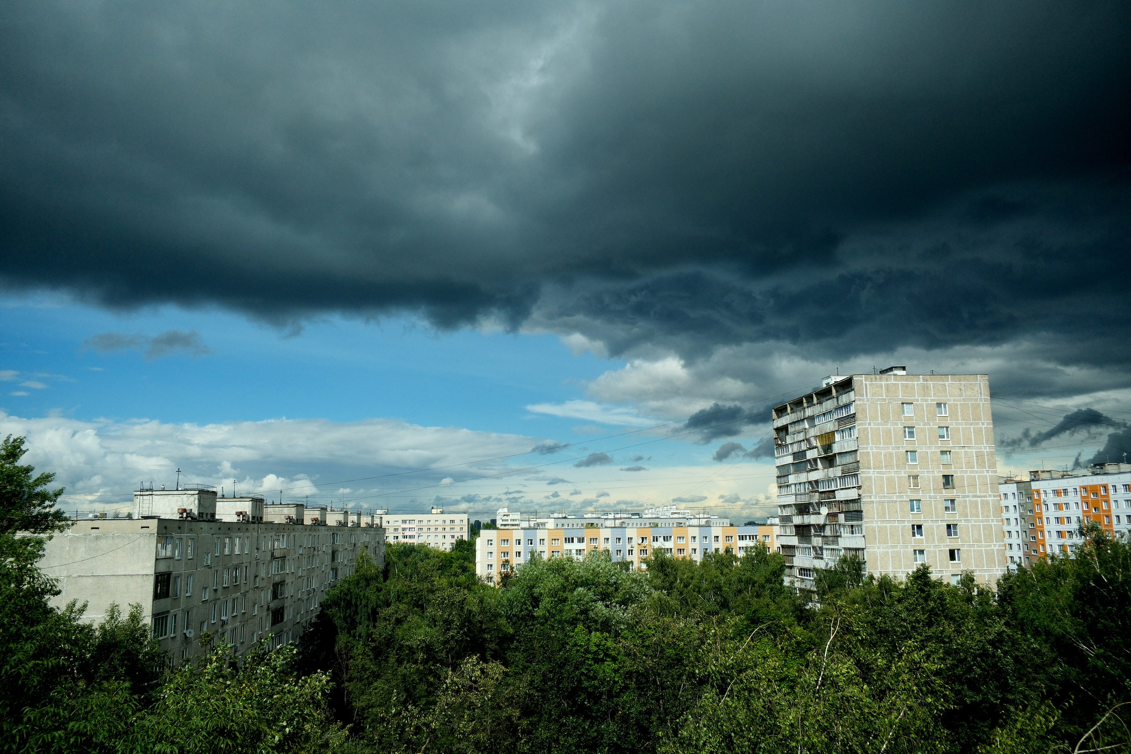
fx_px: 848
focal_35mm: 27
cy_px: 377
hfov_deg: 67.4
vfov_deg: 47.9
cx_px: 566
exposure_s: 1/2500
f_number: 5.6
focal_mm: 18
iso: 640
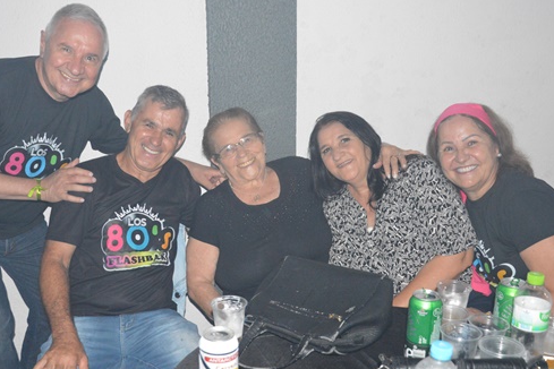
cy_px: 205
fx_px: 594
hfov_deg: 49.8
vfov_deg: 34.5
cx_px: 238
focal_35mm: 39
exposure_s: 1/60
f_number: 3.8
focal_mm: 21
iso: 3200
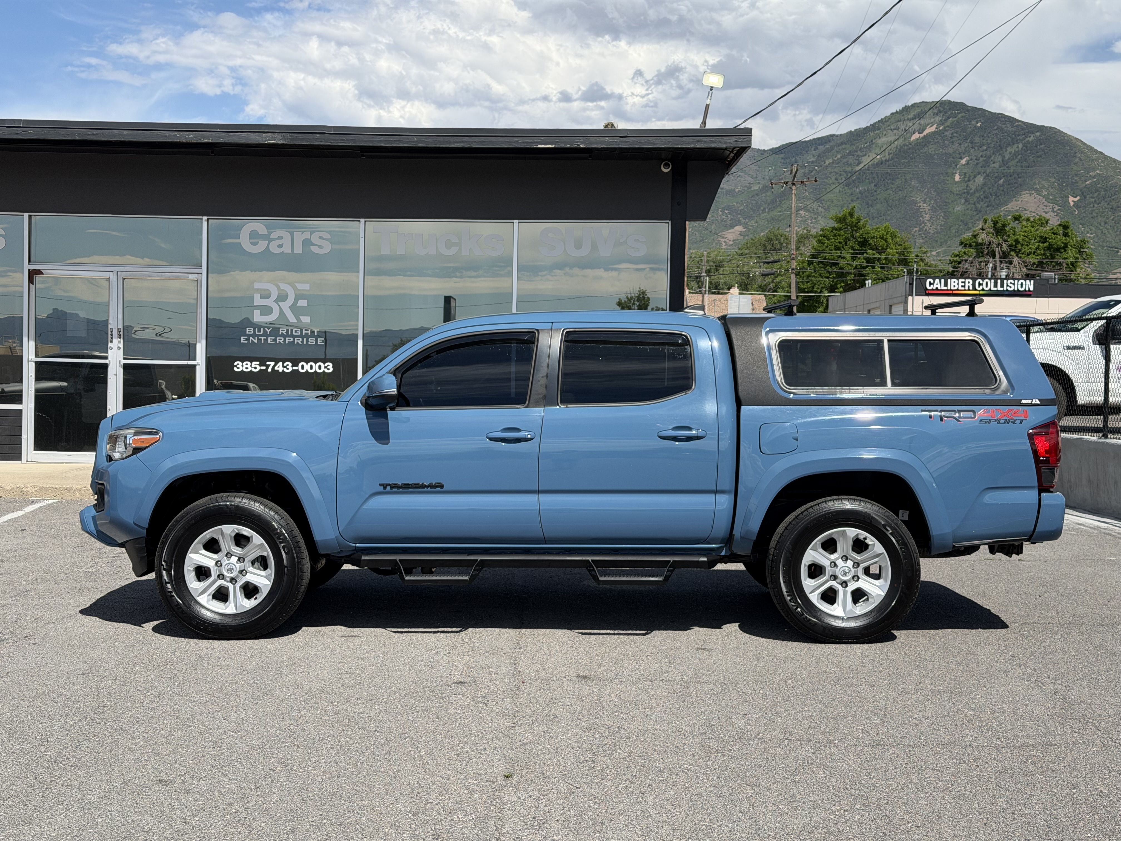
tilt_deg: -1.2
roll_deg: -1.1
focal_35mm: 48
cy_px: 420
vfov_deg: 30.3
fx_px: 1554
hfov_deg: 39.7
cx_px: 560
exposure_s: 1/5208
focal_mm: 6.76
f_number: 1.78
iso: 64
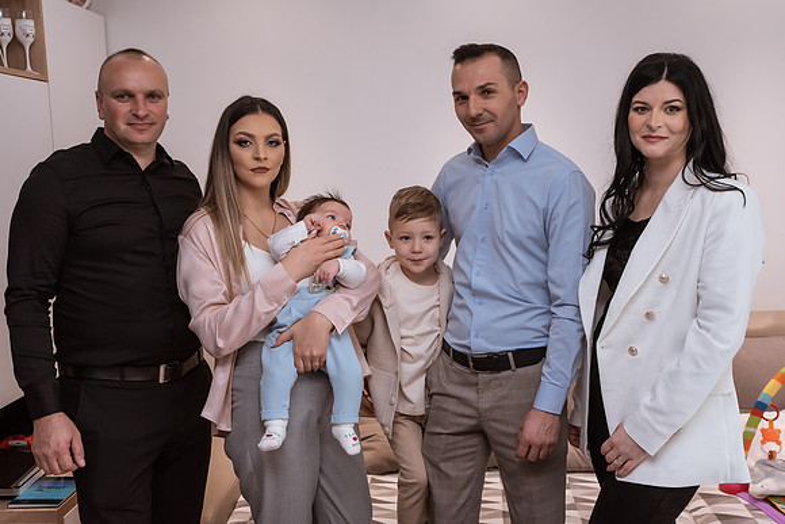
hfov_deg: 50.3
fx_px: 837
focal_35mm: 38
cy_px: 246
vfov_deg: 34.8
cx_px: 383
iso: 1000
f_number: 4
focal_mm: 36
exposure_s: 1/160
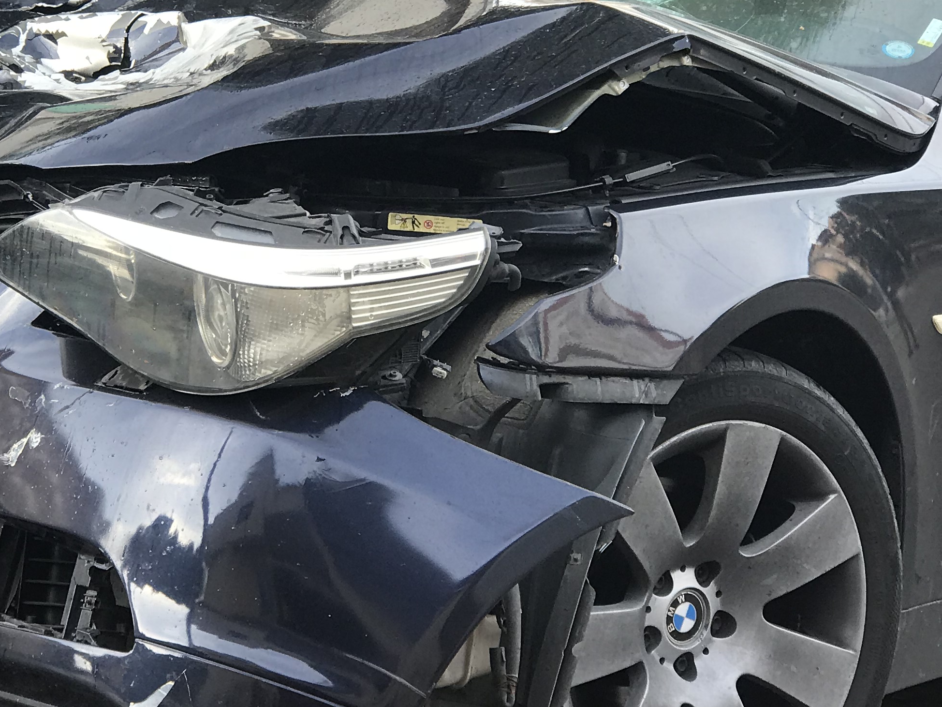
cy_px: 209
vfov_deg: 12.5
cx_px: 339
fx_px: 3211
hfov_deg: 16.7
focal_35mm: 118
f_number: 2.8
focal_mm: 6.6
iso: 25
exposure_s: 1/90
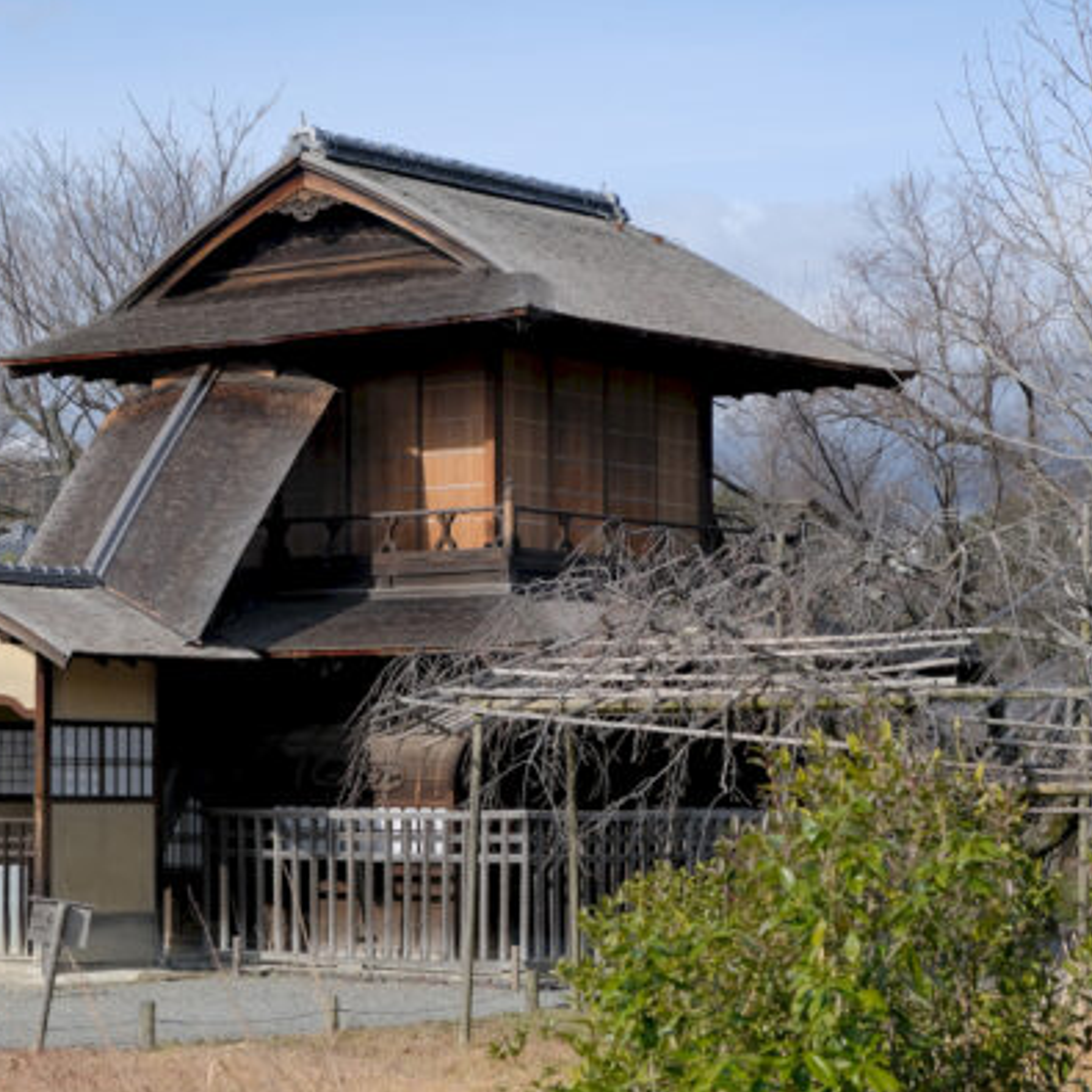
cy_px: 547
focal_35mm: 98
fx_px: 3498
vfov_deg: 17.7
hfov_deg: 17.7
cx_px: 393
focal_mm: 50.5
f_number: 5.6
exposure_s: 1/1000
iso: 400
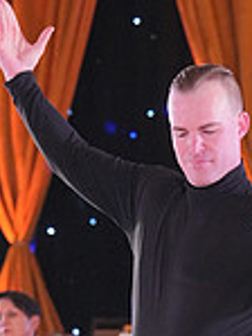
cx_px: 244
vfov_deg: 5.2
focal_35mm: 375
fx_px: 3635
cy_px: 492
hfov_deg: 4.0
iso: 3200
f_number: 4
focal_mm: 100
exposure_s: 1/400
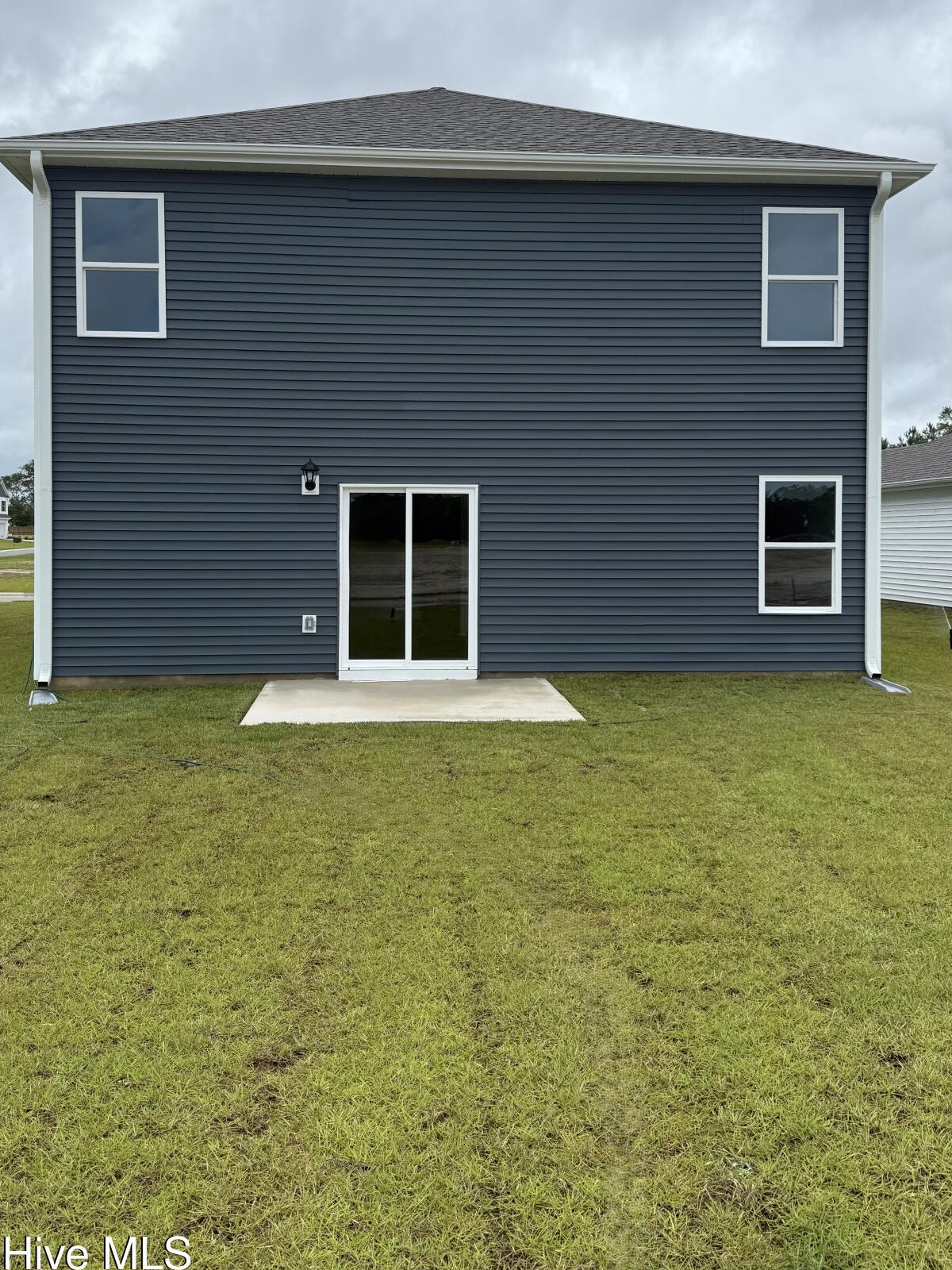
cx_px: 448
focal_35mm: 30
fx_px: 1100
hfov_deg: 46.8
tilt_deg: -0.5
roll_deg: -0.9
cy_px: 533
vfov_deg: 59.6
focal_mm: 6.76
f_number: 1.78
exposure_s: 1/5319
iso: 80
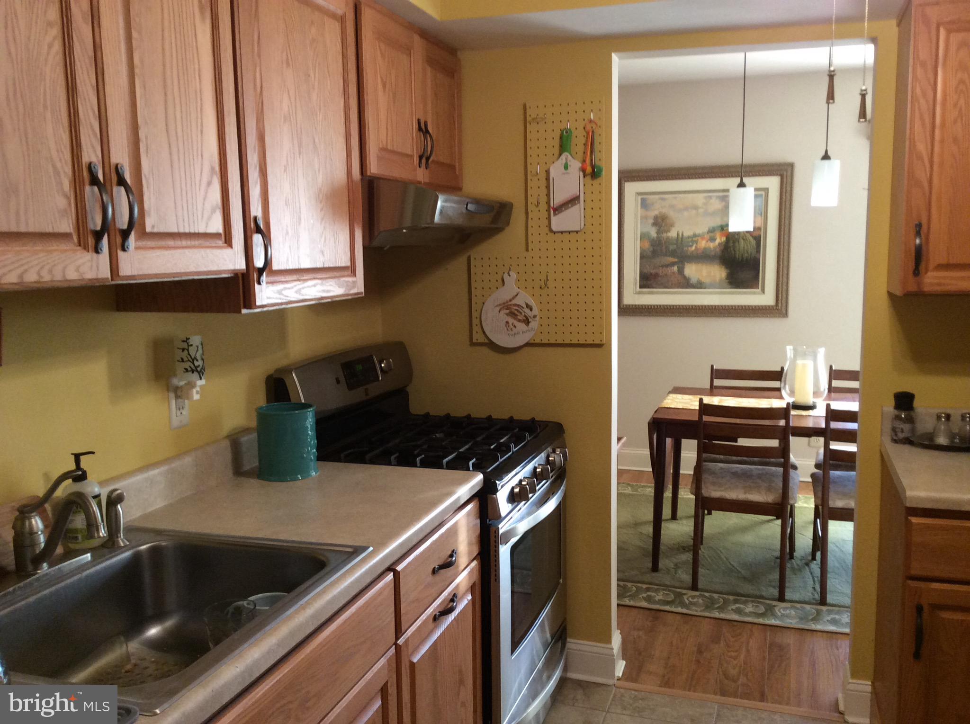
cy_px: 362
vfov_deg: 44.0
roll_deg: +2.5
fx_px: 895
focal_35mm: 32
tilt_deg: -8.7
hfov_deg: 56.9
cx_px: 485
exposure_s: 1/24
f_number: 2.4
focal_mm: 3.3
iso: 80
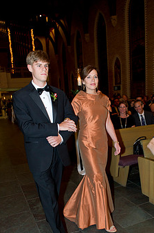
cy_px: 148
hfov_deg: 40.9
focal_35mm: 32
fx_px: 206
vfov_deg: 58.0
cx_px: 82
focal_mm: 24
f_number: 4
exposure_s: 1/80
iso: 1600
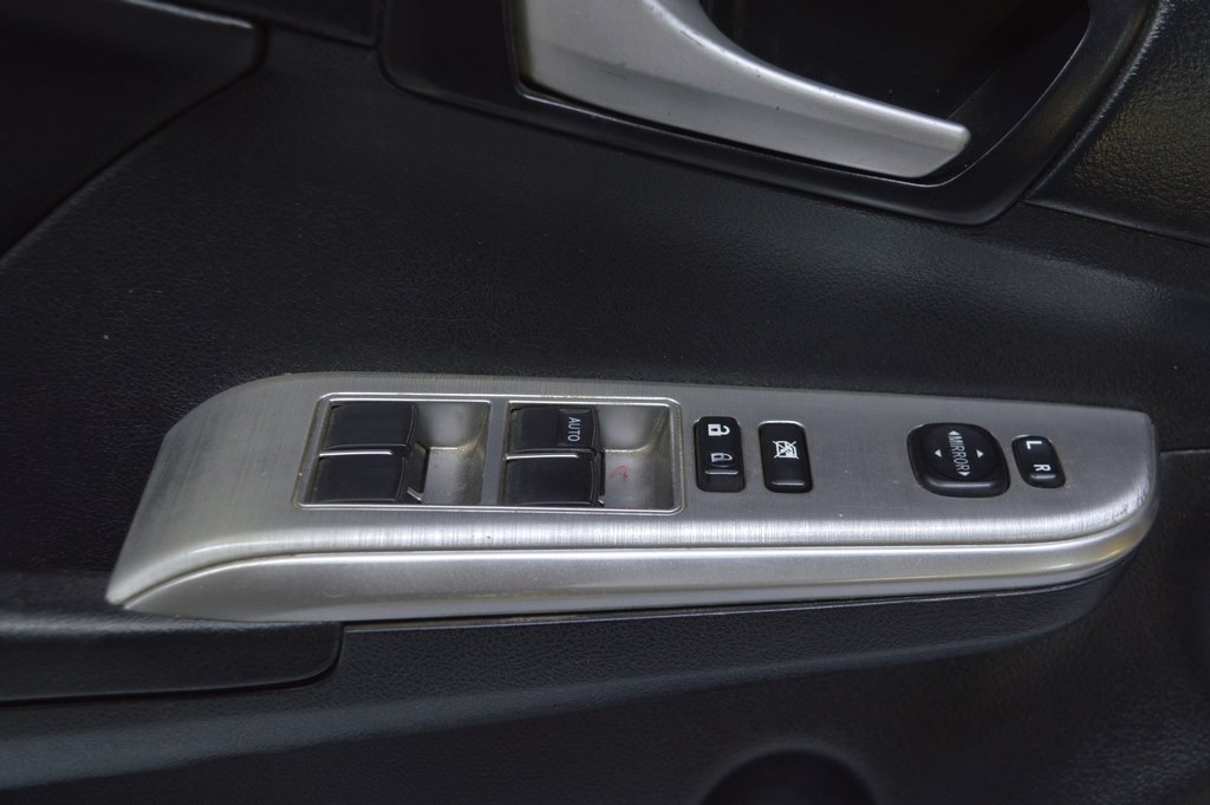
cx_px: 605
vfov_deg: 29.8
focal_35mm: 45
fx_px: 1511
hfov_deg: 43.6
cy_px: 402
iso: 400
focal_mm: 30
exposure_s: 1/20
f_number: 5.6
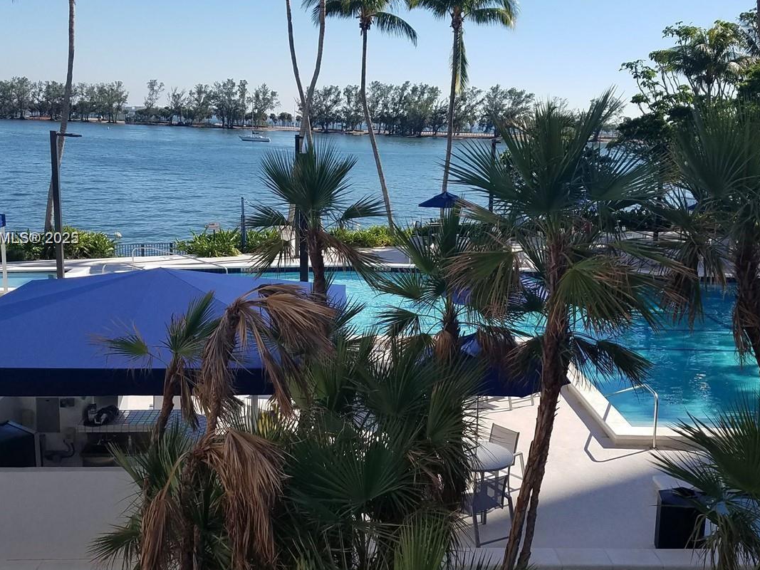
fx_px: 856
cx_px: 421
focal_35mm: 39
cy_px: 239
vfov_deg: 36.7
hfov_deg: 47.8
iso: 50
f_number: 1.7
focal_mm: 4.2
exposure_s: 1/2488
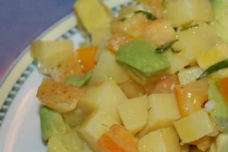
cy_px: 84
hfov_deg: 14.3
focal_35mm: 143
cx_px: 169
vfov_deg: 9.6
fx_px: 905
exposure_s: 1/60
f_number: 4.5
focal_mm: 48
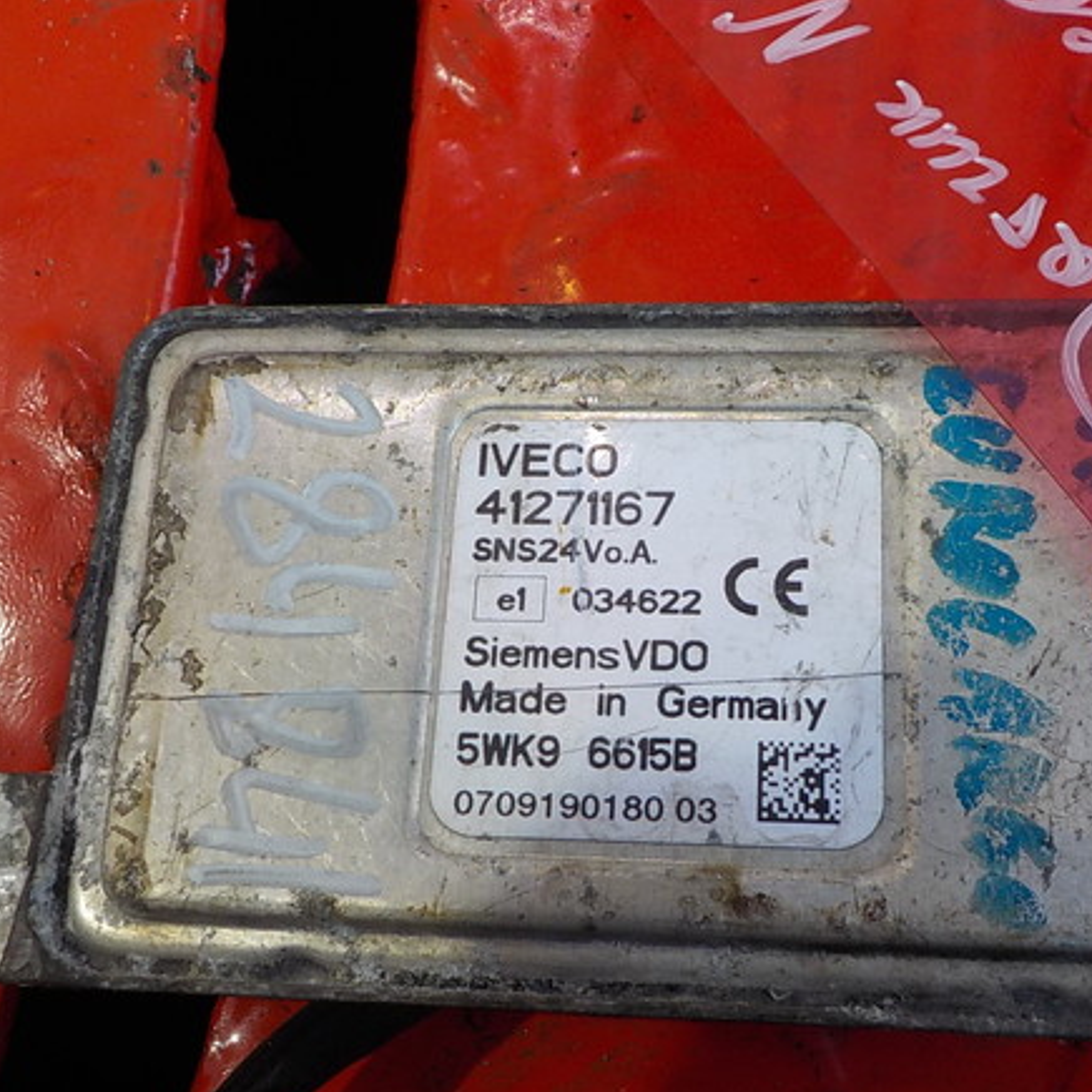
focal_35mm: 39
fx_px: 1392
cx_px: 592
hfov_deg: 42.8
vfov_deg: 42.8
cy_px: 580
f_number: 3.3
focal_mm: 4.1
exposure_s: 1/40
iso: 125
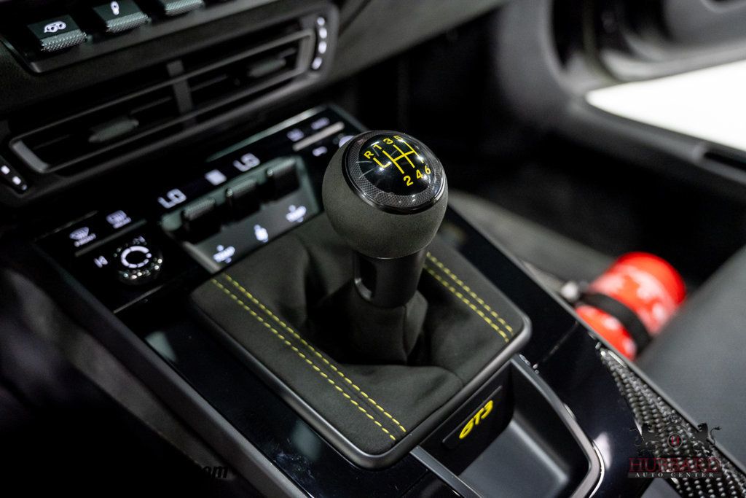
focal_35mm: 32
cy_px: 249
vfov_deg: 41.1
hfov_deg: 58.7
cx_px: 373
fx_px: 663
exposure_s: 1/60
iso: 3200
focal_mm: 32
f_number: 4.5
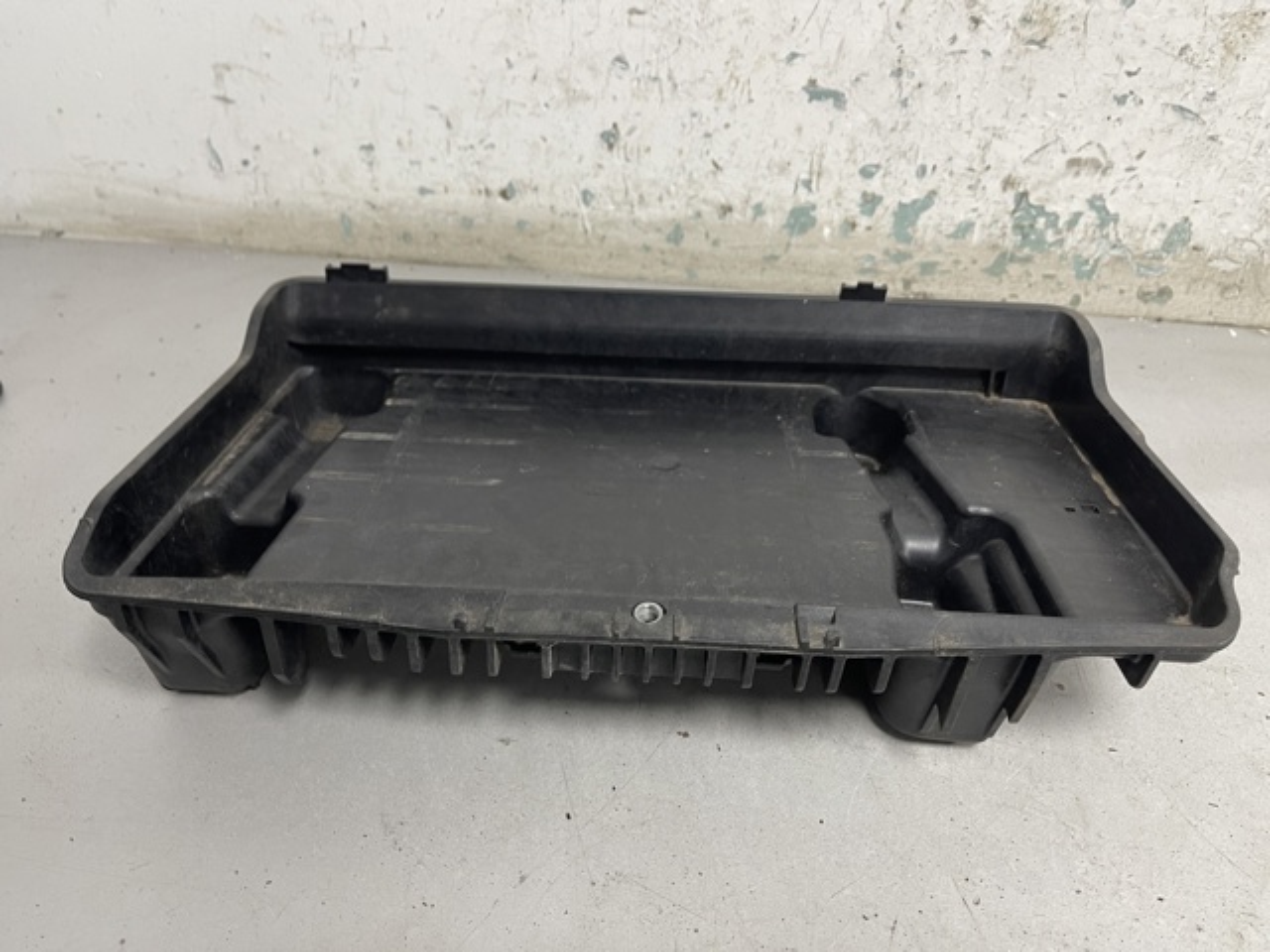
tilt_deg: -33.3
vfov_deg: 54.9
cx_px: 635
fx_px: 917
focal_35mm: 25
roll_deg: -2.7
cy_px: 476
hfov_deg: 69.4
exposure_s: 1/50
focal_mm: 5.1
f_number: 1.6
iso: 125
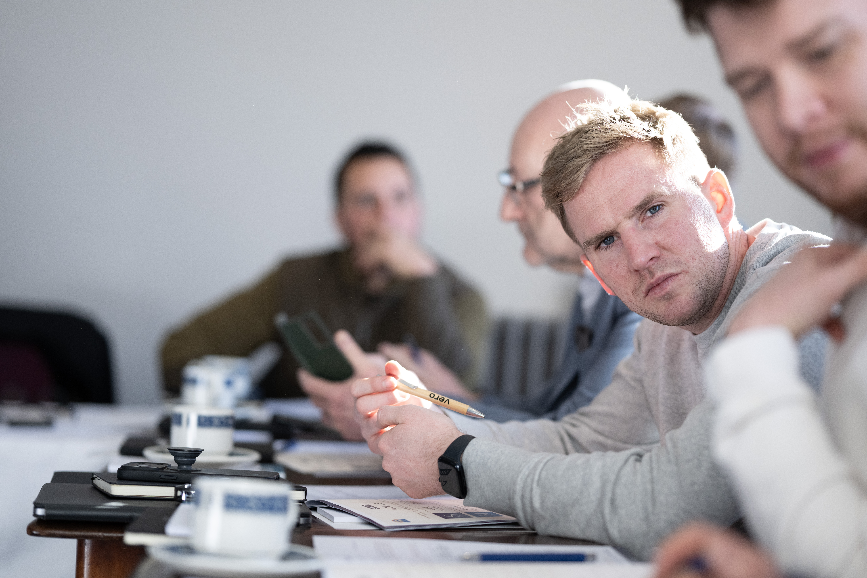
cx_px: 434
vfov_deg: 16.1
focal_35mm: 85
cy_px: 289
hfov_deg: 23.9
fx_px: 2047
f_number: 2
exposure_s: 1/1000
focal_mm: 85
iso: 800
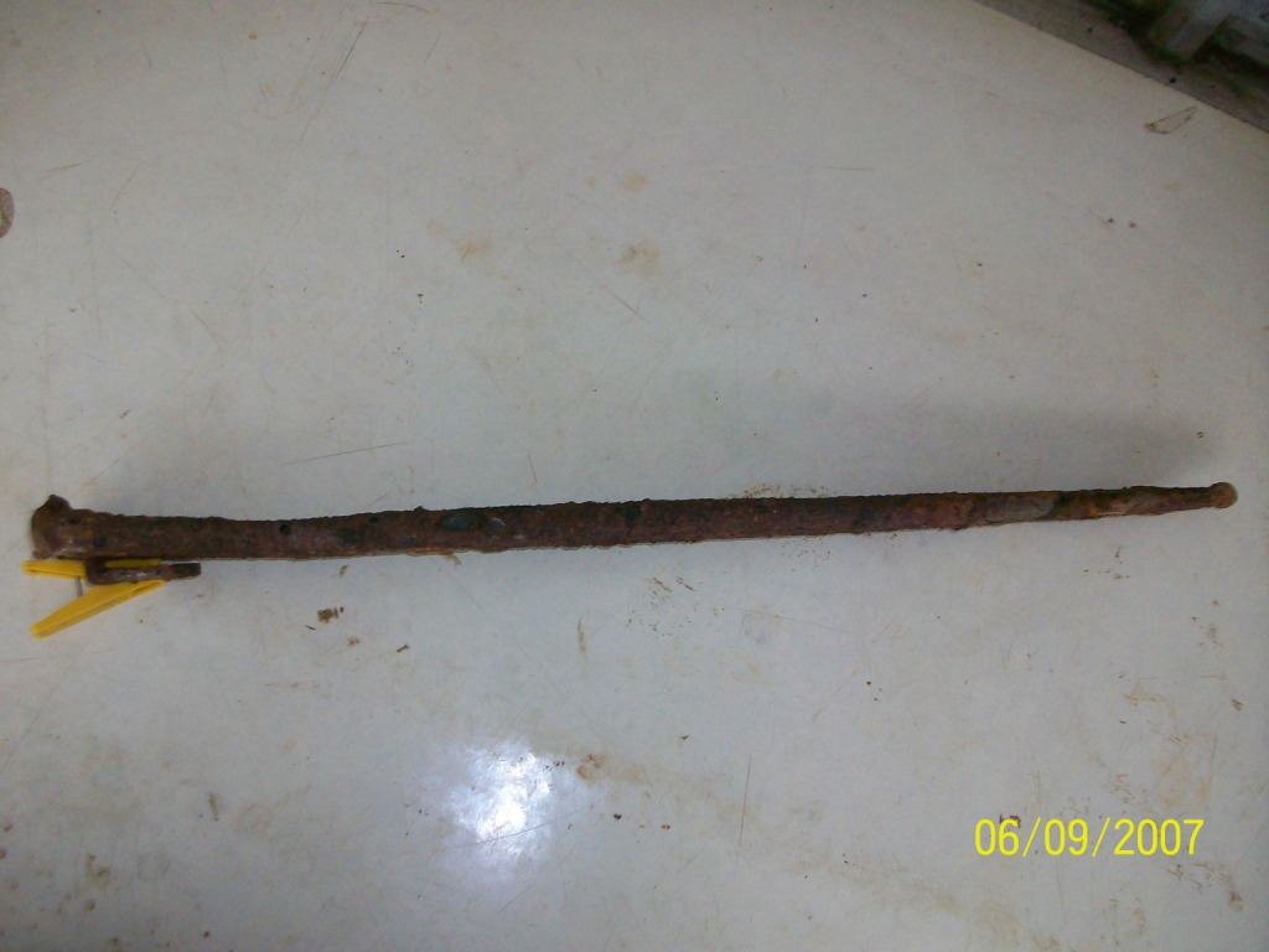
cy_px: 476
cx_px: 634
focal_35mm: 34
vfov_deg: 41.8
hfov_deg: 54.0
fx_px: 1246
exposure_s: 1/42.4
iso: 160
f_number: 2.8
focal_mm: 5.7
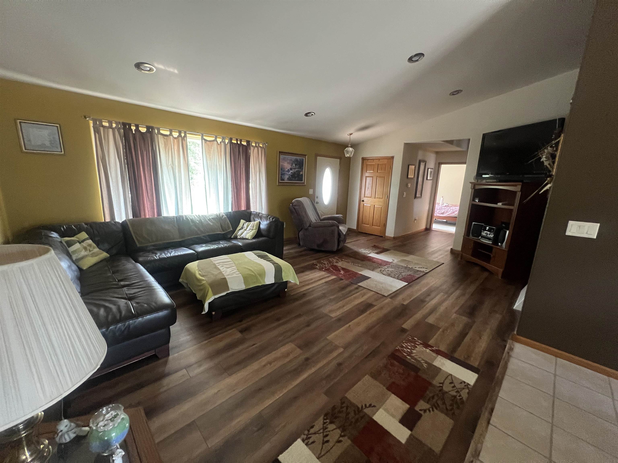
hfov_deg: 106.2
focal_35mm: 13
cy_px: 232
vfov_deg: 89.9
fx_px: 232
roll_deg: -2.2
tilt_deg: -12.4
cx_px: 309
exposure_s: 1/60
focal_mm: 1.57
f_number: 1.8
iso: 400
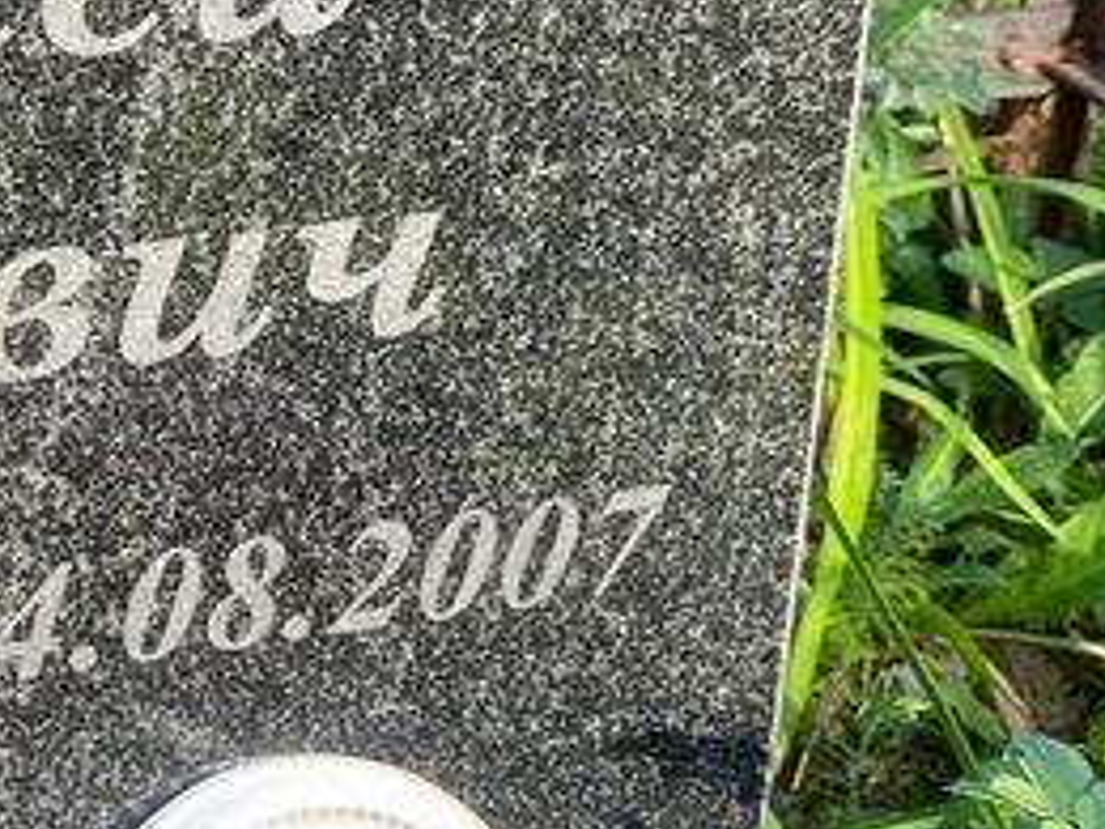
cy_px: 72
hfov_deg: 23.0
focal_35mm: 80
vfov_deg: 18.1
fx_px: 2554
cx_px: -106
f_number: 1.8
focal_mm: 4.25
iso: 32
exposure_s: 1/192
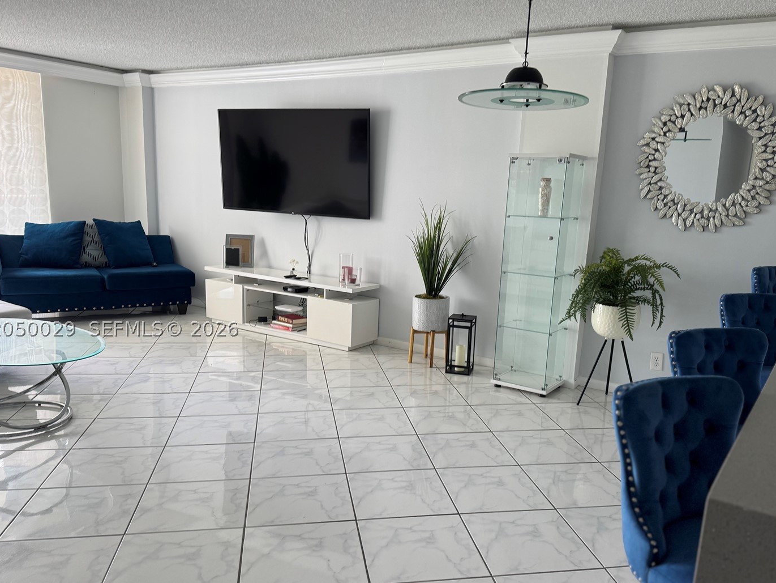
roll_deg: -1.7
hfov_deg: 63.4
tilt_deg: -16.4
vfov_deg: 49.6
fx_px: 628
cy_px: 329
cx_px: 411
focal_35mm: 28
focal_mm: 6.76
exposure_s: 1/121
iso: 125
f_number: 1.78
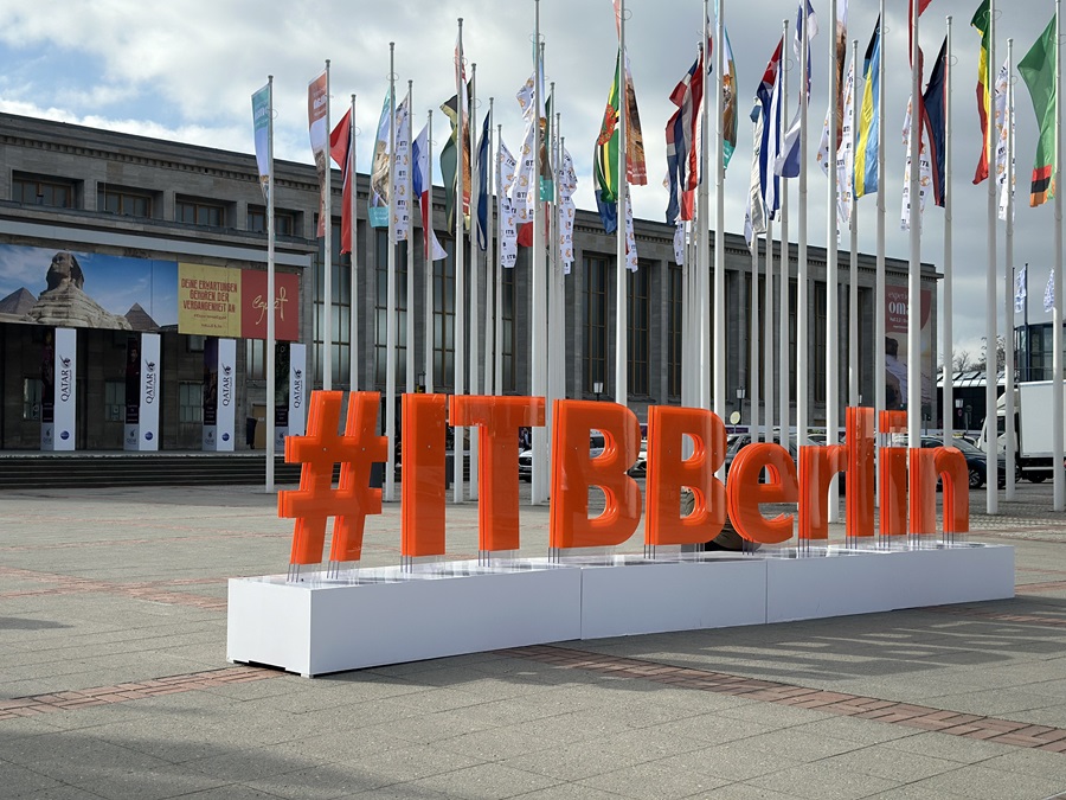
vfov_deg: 30.3
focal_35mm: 48
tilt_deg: +1.7
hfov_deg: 39.7
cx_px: 533
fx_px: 1478
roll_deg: +0.6
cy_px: 400
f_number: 1.78
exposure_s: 1/4566
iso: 80
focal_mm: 6.86
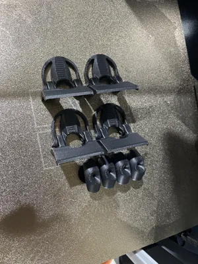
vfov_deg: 67.3
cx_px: 99
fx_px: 198
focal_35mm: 26
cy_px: 132
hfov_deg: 53.1
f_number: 1.6
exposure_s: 1/50
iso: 400
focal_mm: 4.2
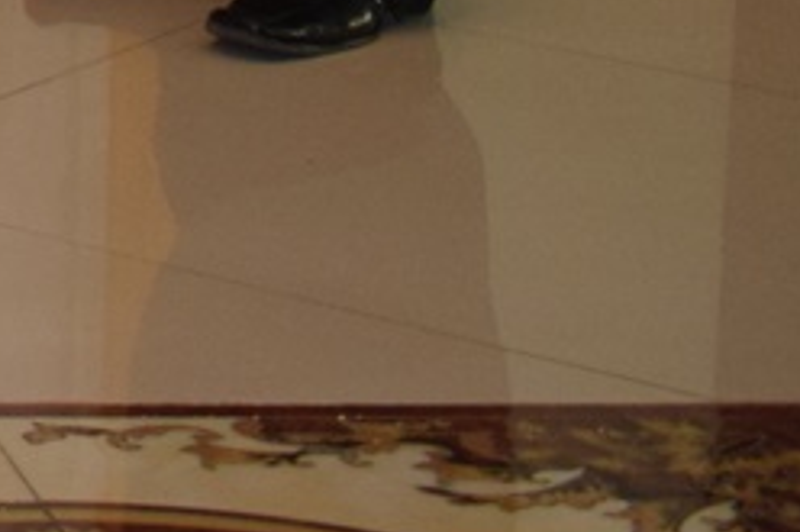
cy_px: -1040
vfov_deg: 6.0
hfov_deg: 8.1
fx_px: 4730
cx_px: -1716
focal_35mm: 213
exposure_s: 1/60
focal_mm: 22
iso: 1000
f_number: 3.8
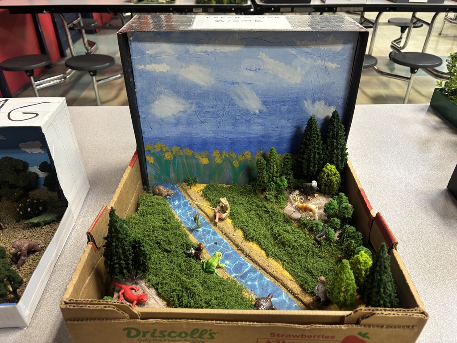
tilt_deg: -33.9
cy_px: 172
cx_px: 228
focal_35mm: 26
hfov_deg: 67.3
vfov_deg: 53.1
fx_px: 343
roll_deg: +0.1
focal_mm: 5.96
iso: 160
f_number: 1.6
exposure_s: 1/60
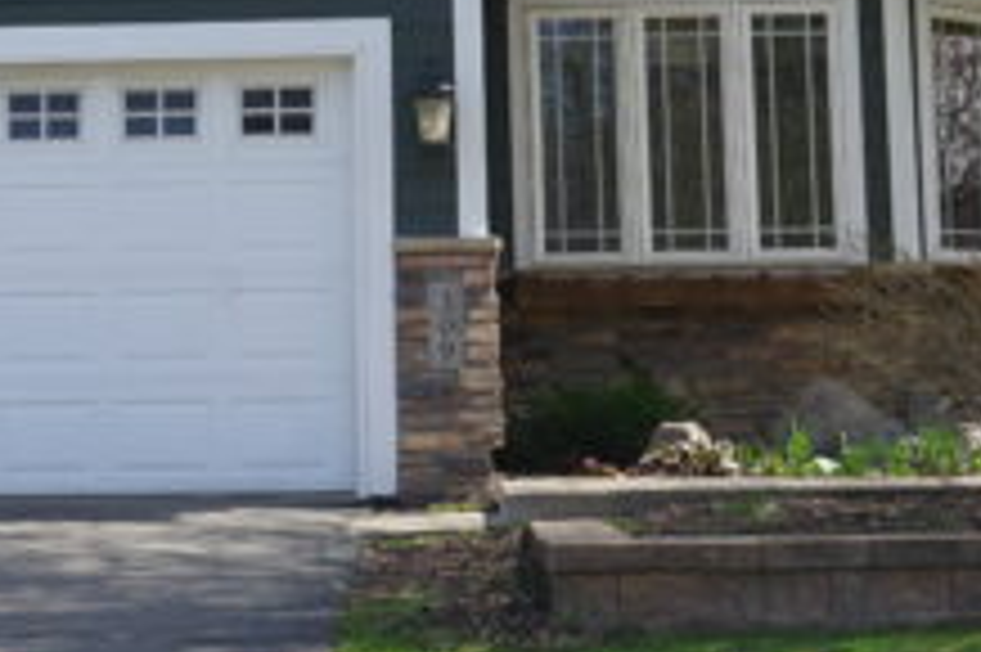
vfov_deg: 11.8
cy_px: -61
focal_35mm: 114
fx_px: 3104
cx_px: 243
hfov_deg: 17.9
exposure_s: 1/100
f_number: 10
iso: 100
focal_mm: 31
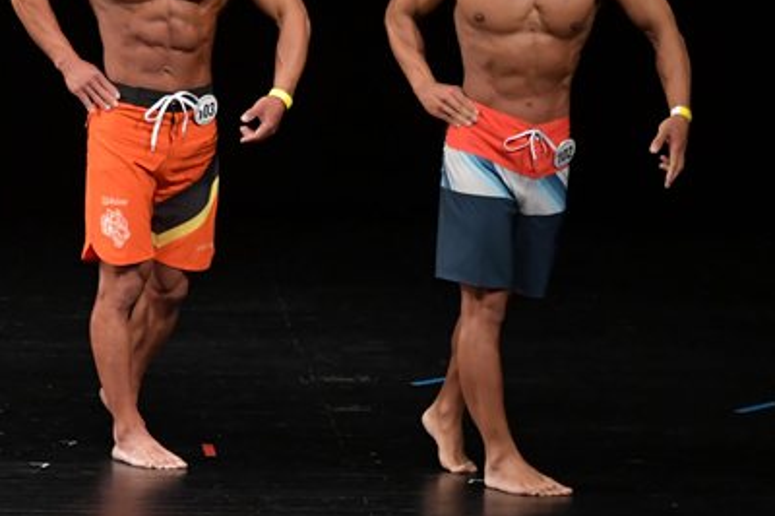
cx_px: 49
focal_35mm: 436
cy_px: 97
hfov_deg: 4.7
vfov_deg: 3.1
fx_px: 9378
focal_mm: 150
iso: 3200
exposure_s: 1/400
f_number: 5.6
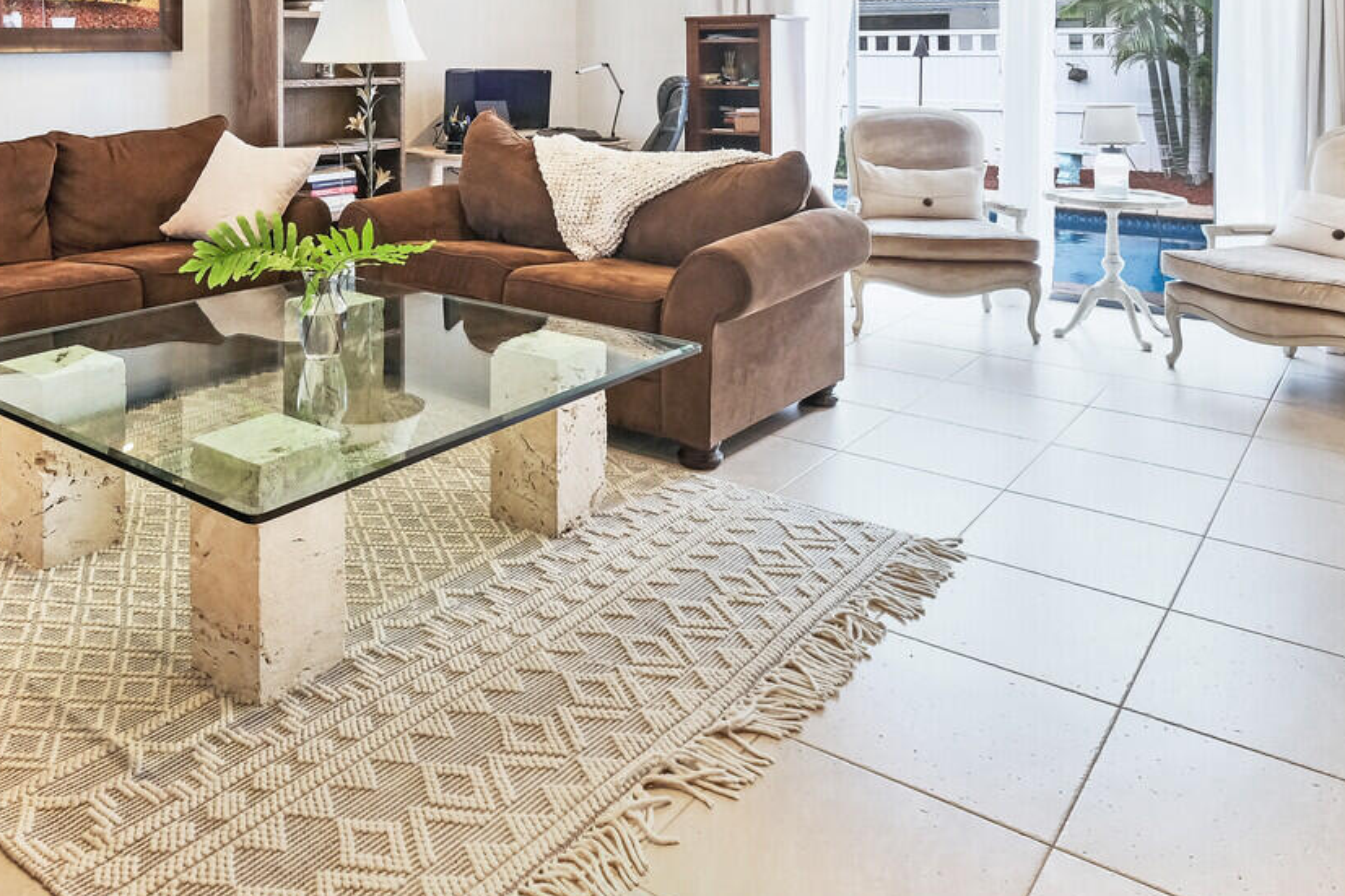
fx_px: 1083
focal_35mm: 29
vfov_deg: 40.7
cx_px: 484
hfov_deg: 62.6
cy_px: 55
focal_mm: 10
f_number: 11
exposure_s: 1/350
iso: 1250
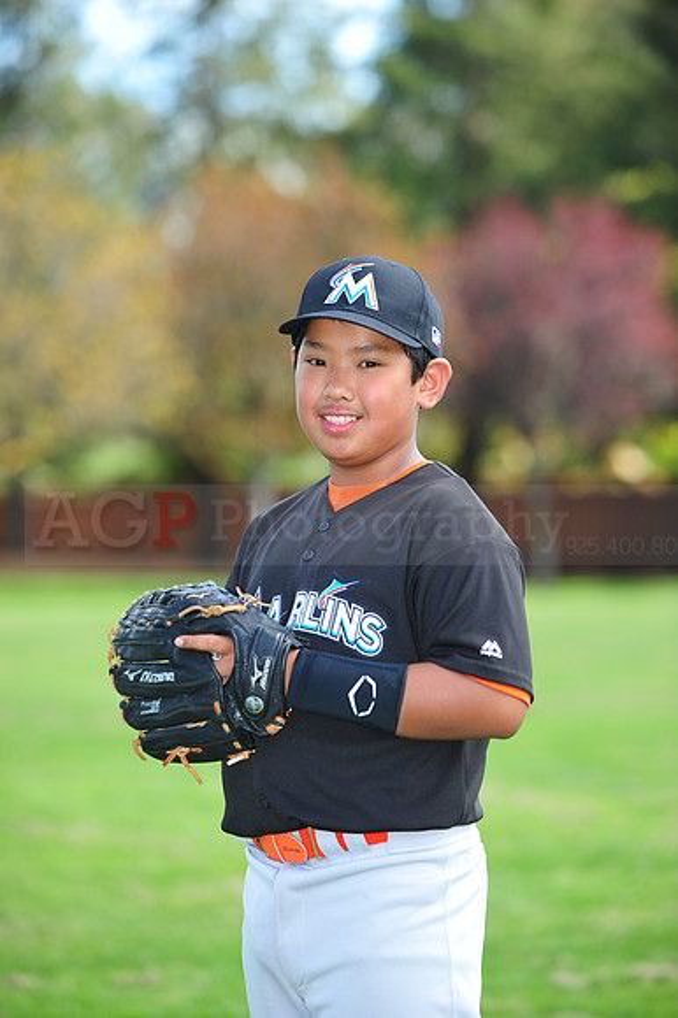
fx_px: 4384
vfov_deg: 13.3
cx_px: 339
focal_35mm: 155
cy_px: 509
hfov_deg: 8.8
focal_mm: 155
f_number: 4.5
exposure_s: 1/400
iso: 250
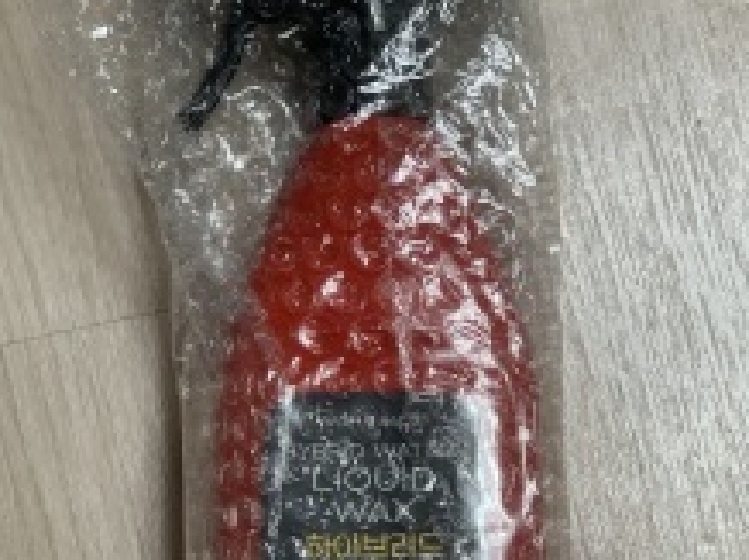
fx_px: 1859
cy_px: 392
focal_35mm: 86
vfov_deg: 17.1
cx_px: 392
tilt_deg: -81.3
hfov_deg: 22.8
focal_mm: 6
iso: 80
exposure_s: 1/60
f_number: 2.4
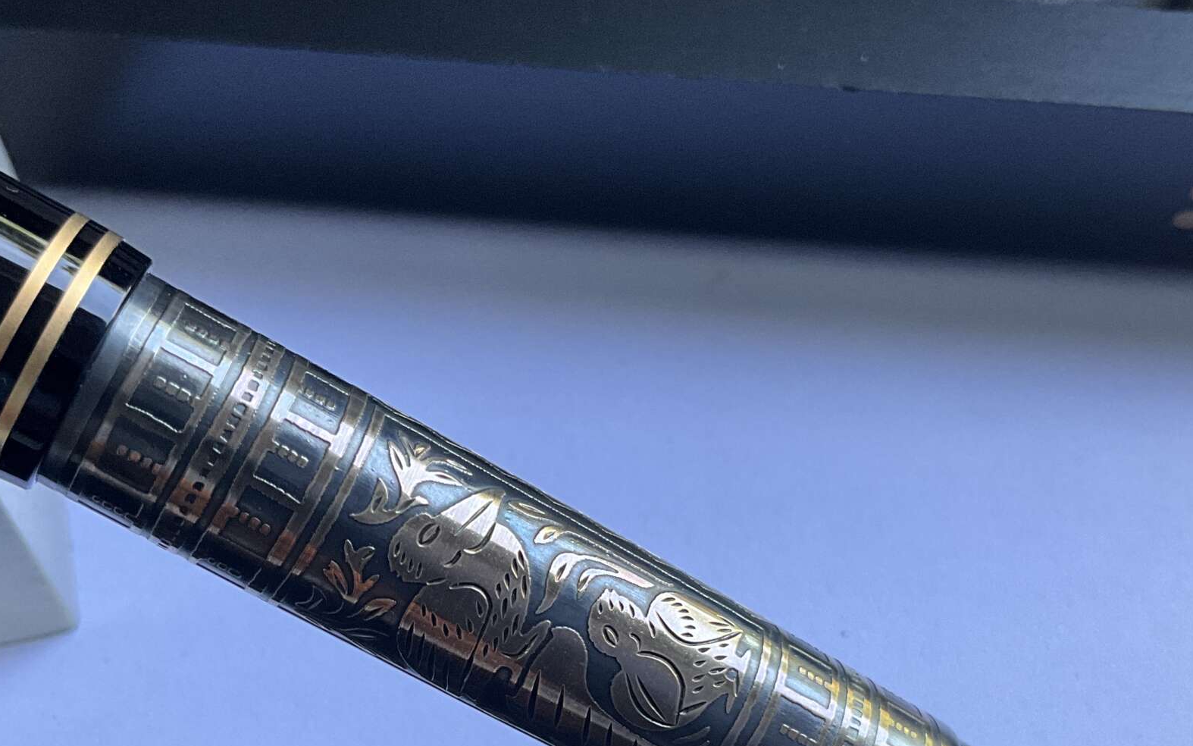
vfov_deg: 25.3
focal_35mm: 50
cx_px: 602
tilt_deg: -63.5
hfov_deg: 40.3
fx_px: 1626
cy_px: 624
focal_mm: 3
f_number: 1.8
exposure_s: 1/122
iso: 64
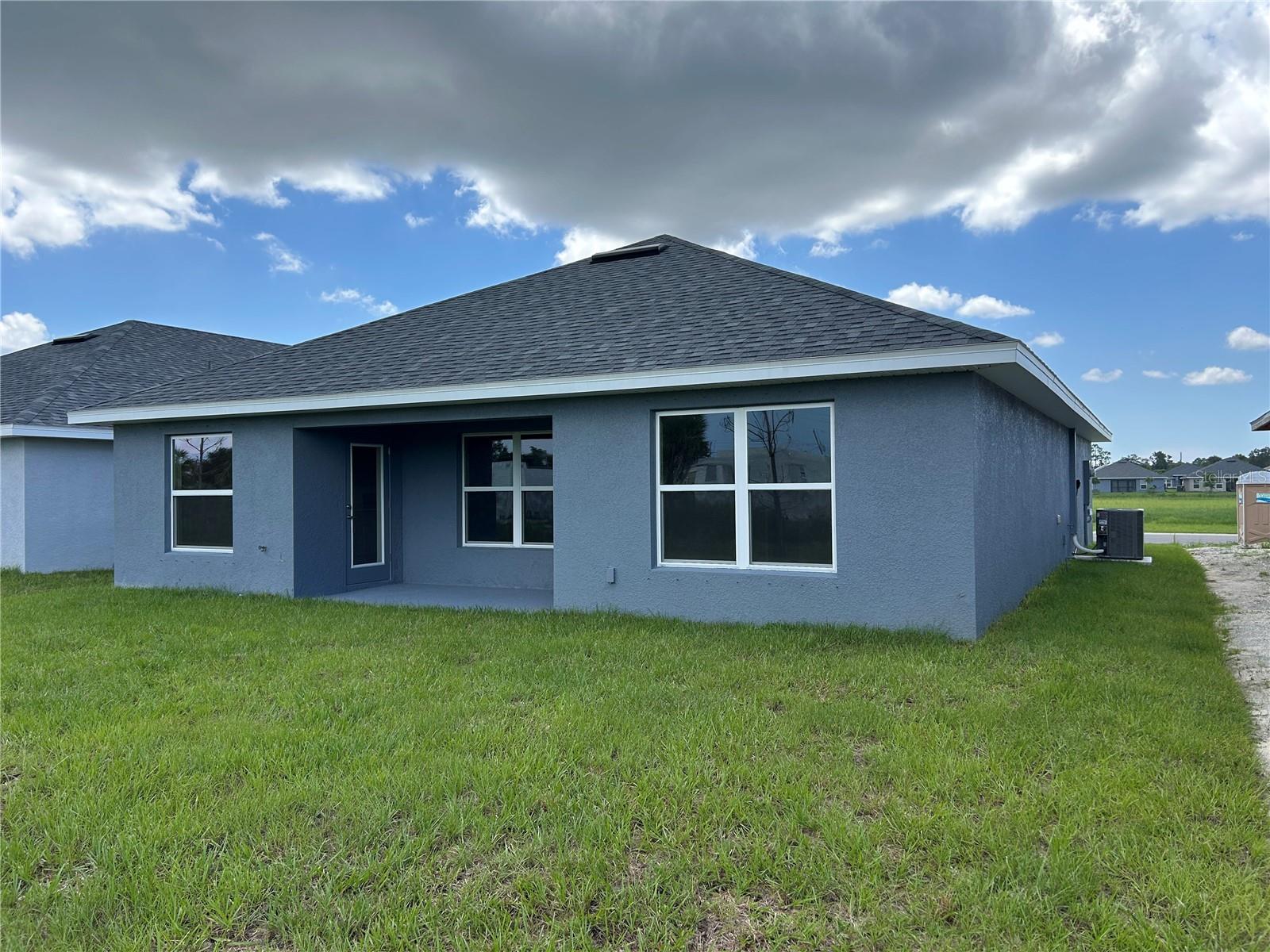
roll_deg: +0.2
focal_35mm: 26
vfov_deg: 53.1
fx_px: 954
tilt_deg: -0.3
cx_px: 635
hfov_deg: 67.3
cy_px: 476
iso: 50
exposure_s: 1/3077
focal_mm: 5.7
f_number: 1.5
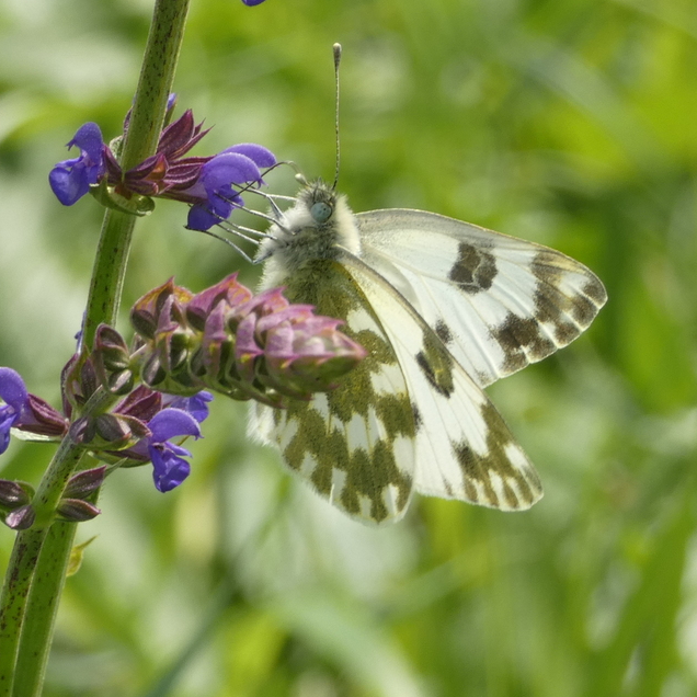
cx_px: 298
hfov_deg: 8.5
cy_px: 350
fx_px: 4670
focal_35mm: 205
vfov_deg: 8.5
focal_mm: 30.9
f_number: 5.5
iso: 80
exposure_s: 1/125
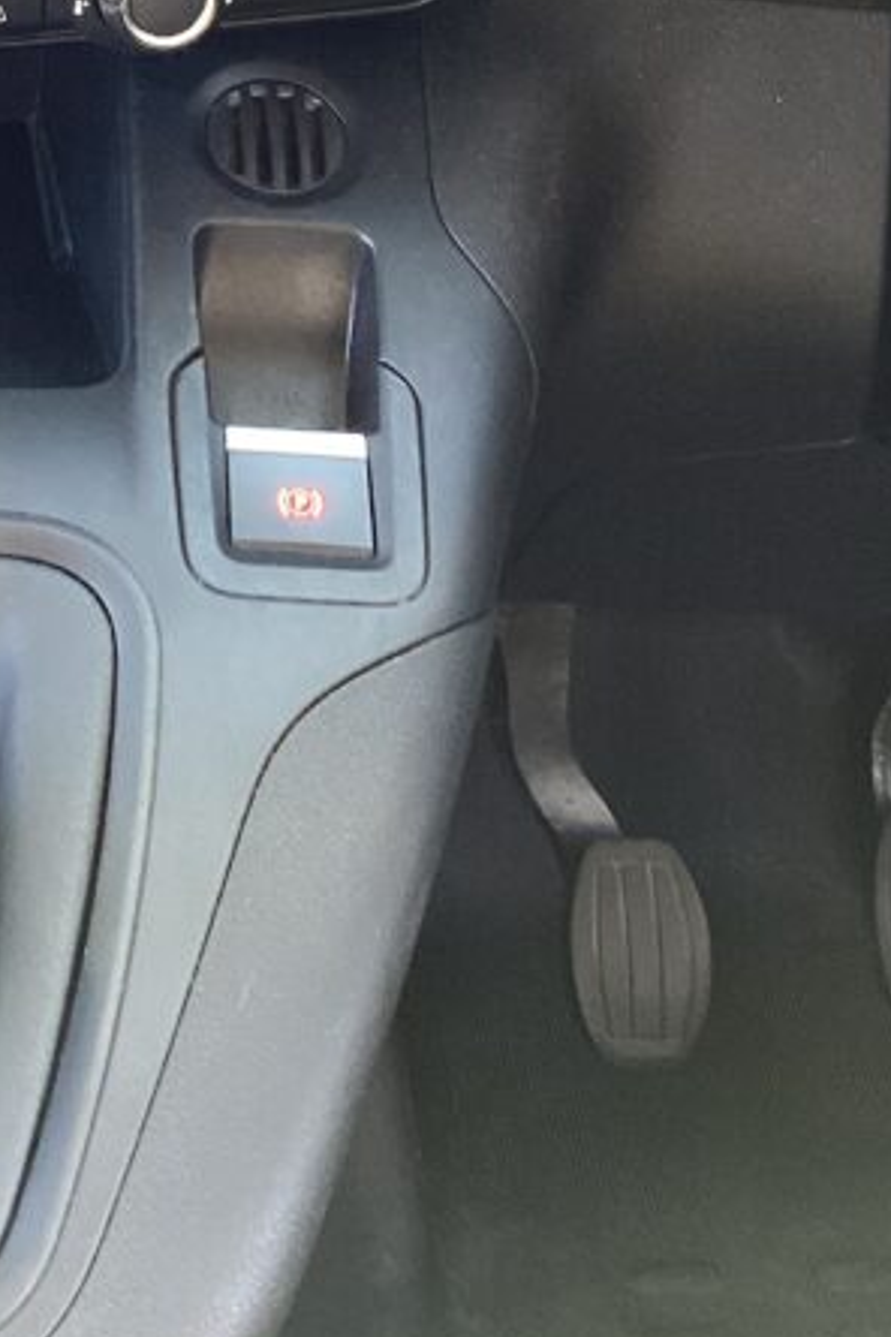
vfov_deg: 25.0
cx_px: -163
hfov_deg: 17.0
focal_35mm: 77
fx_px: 2858
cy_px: -11
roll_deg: -0.3
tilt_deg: -32.5
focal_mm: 3.3
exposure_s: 1/60
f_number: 2.4
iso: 125
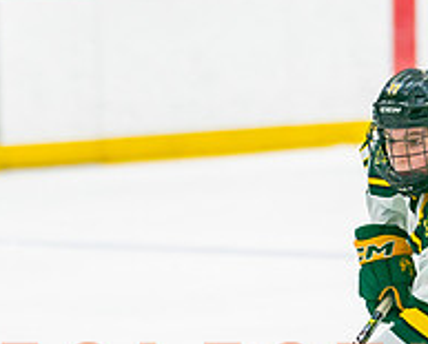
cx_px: 277
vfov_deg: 3.4
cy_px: 314
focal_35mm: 456
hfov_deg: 4.2
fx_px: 5785
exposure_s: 1/640
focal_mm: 125
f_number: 2.8
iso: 500
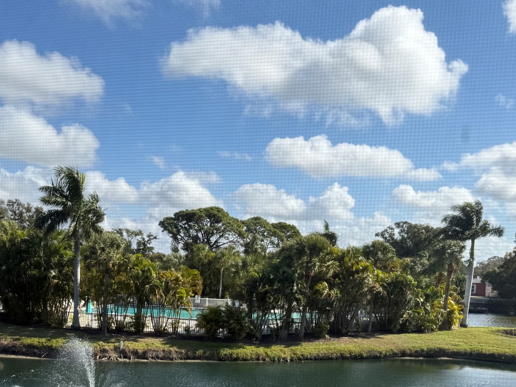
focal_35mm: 38
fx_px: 566
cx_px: 181
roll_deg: -2.2
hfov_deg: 48.3
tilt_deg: -4.4
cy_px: 304
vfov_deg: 36.6
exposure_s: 1/2801
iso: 80
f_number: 1.78
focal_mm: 6.76
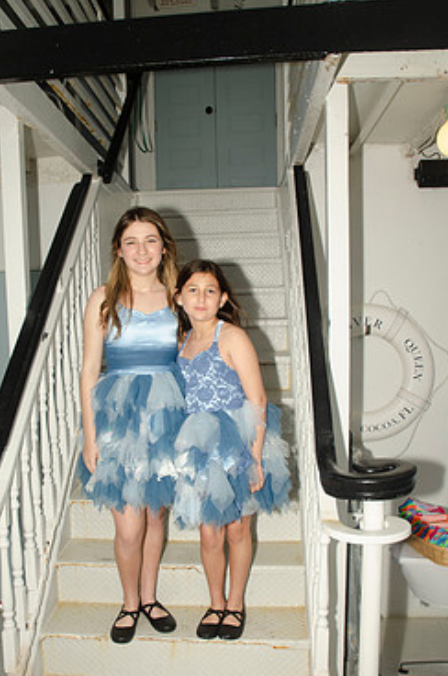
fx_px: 618
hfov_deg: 39.7
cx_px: 182
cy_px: 384
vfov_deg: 57.1
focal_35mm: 33
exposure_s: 1/250
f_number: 6.3
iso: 400
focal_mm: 18
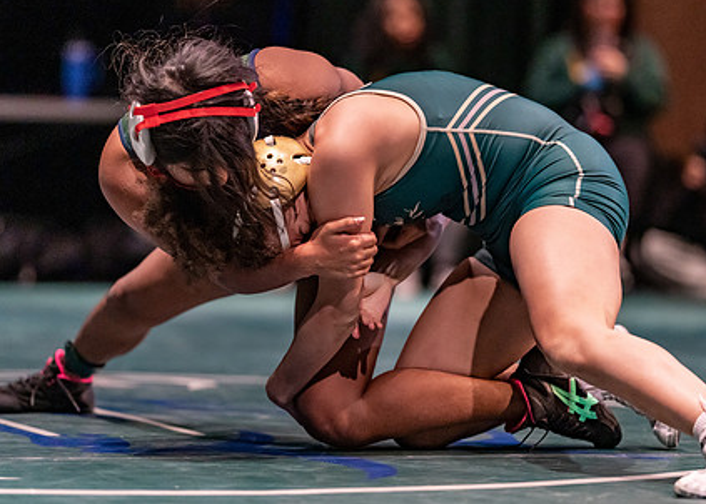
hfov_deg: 10.4
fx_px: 3889
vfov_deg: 7.4
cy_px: 217
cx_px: 364
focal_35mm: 194
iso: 2000
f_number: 1.8
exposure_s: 1/1000
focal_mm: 135
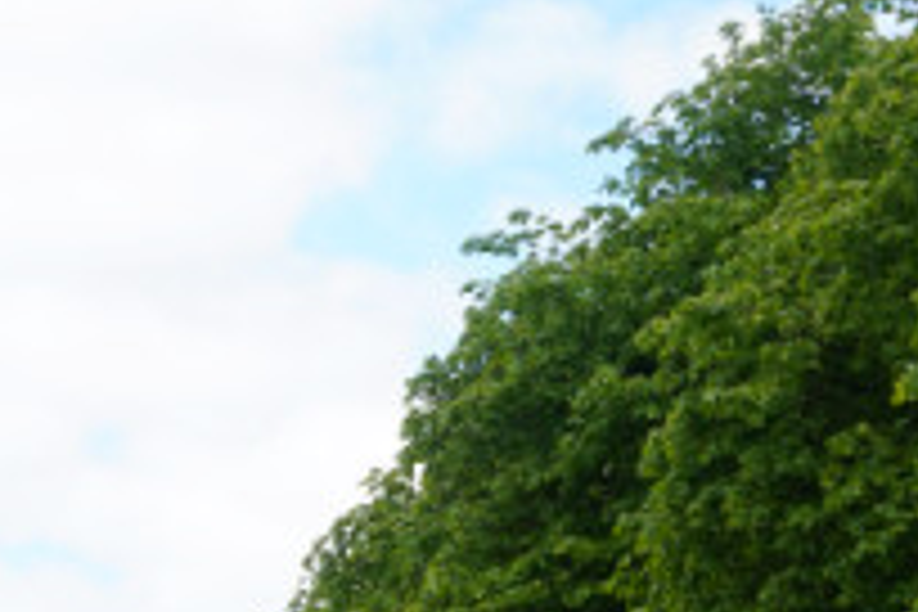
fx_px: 4794
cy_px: 1148
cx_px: -400
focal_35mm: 188
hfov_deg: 10.6
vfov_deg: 7.1
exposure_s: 1/80
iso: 100
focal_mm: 32
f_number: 10
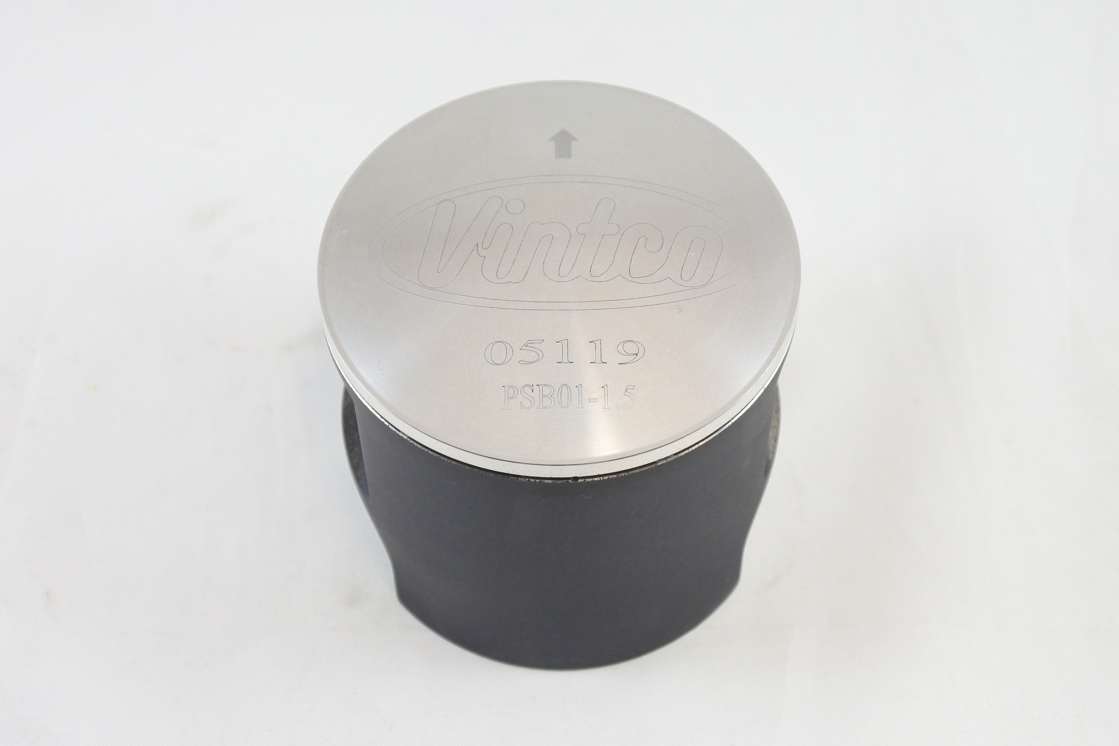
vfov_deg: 29.3
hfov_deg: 42.7
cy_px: 373
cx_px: 560
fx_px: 1430
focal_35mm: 46
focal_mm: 17.2
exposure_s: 1/125
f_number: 4.5
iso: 640
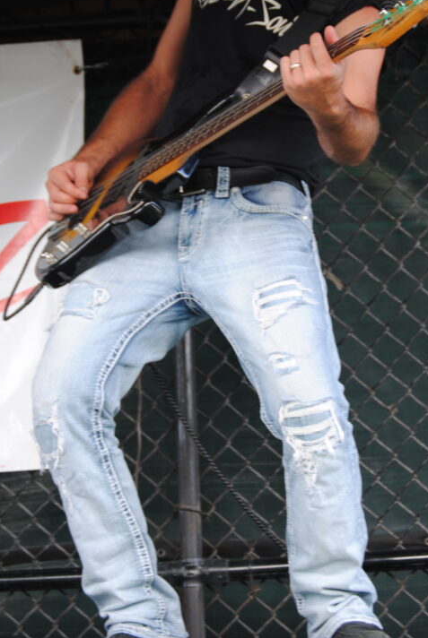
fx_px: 2110
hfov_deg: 11.6
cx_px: 265
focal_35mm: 119
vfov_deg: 17.2
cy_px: 202
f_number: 4
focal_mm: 55
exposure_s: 1/60
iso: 200
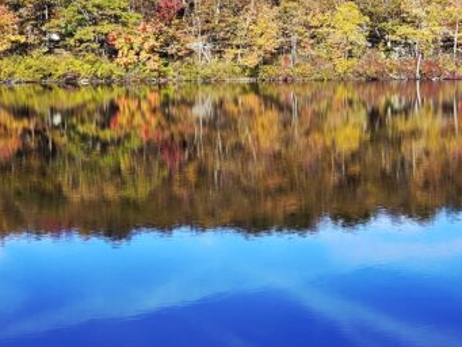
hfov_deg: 27.6
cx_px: 362
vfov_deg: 21.2
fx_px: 921
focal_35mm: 69
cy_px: 115
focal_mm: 5.4
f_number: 1.8
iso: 32
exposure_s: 1/2000
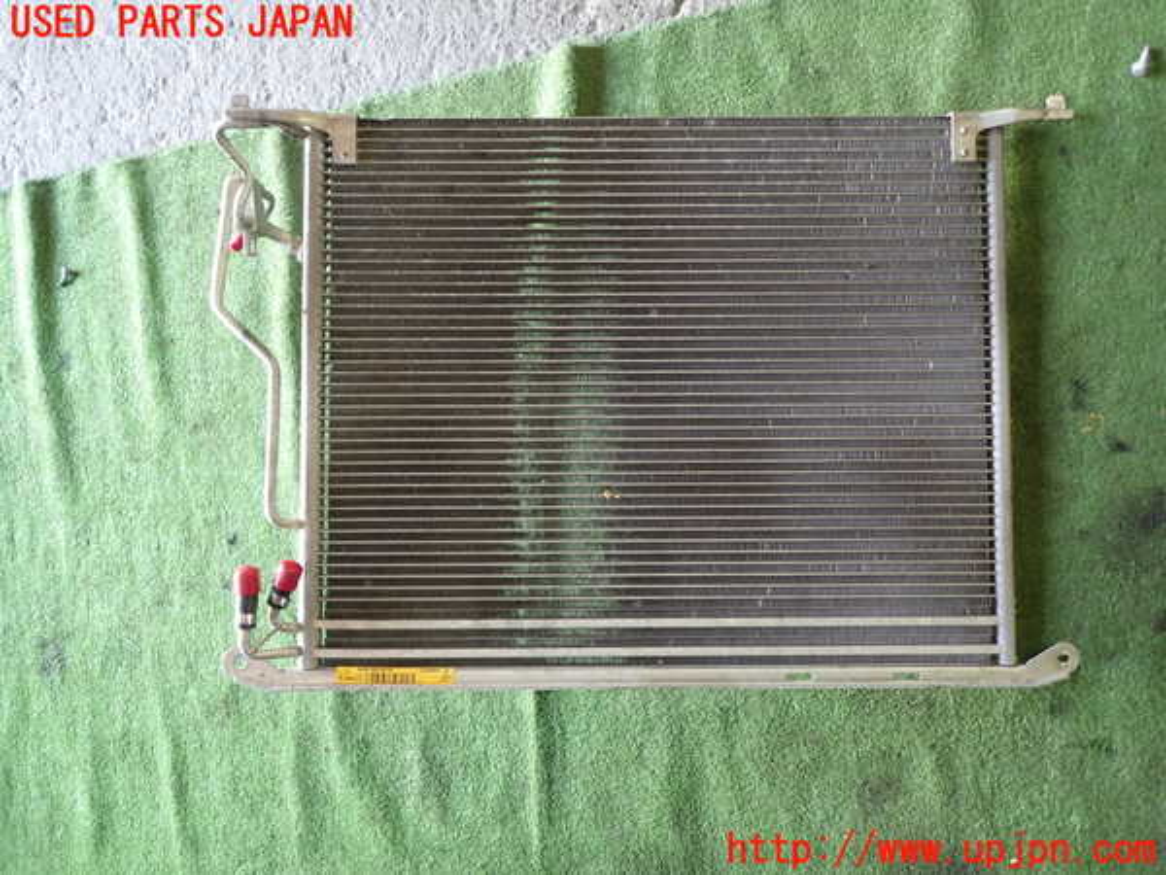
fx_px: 842
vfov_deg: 54.9
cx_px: 583
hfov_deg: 69.4
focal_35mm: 25
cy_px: 438
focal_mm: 4.5
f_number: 2
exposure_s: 1/30
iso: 200
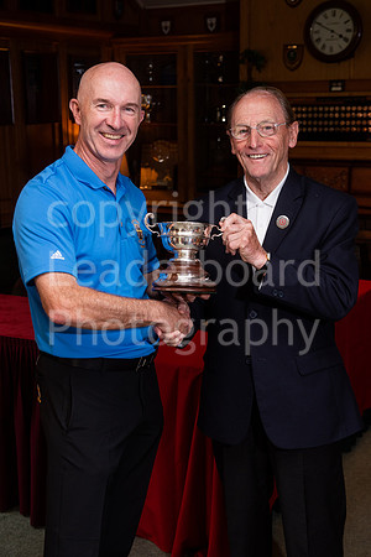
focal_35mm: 56
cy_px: 278
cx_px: 186
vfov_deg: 35.6
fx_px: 866
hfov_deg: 24.2
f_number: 6.3
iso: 640
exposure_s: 1/100
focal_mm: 56
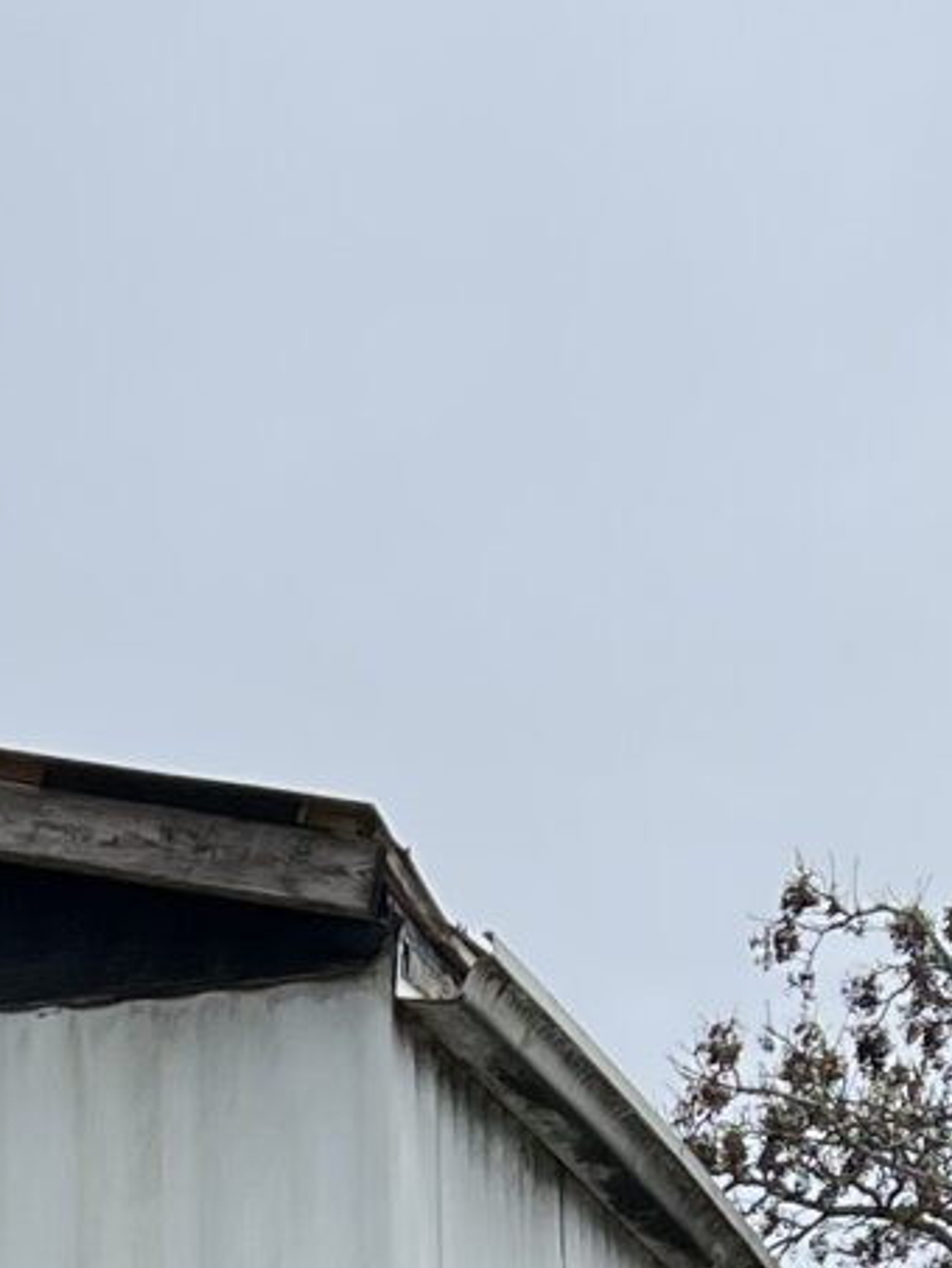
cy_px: 2209
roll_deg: +1.8
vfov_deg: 12.4
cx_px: -207
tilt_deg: +1.7
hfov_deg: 9.9
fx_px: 5388
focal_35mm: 147
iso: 50
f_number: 1.5
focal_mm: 5.7
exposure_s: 1/2571
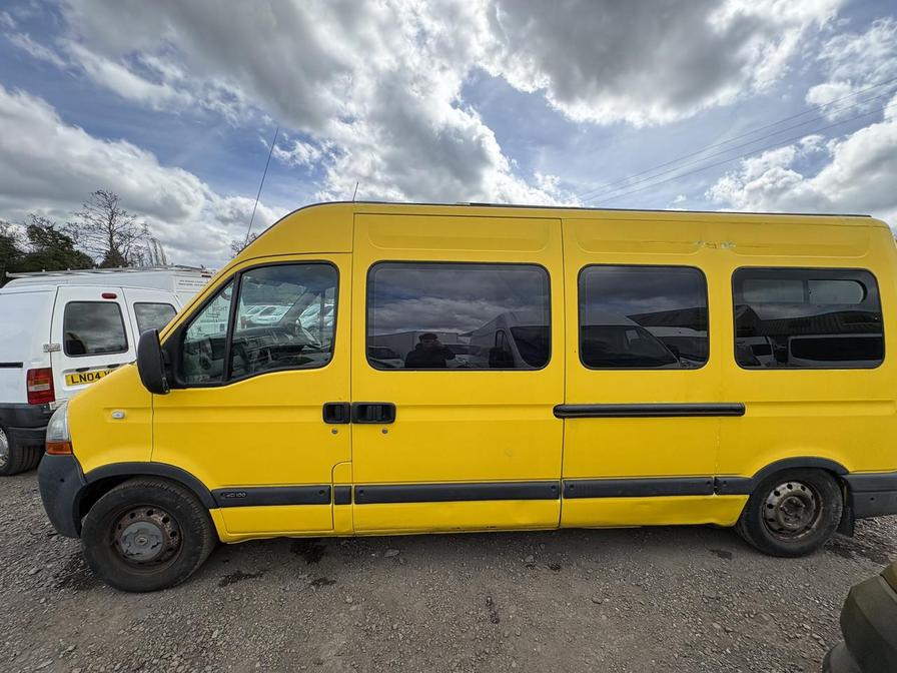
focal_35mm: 14
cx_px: 448
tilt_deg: +2.7
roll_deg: -2.3
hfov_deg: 102.1
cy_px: 336
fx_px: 363
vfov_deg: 85.7
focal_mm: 2.22
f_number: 2.2
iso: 50
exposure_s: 1/968
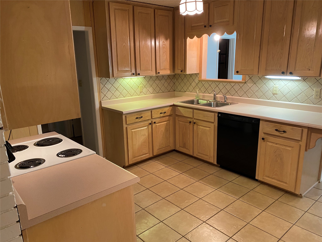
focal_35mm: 26
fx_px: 242
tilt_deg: -13.5
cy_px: 121
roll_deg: +1.7
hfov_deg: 67.3
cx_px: 161
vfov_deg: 53.1
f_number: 1.8
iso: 250
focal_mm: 4.25
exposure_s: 1/60
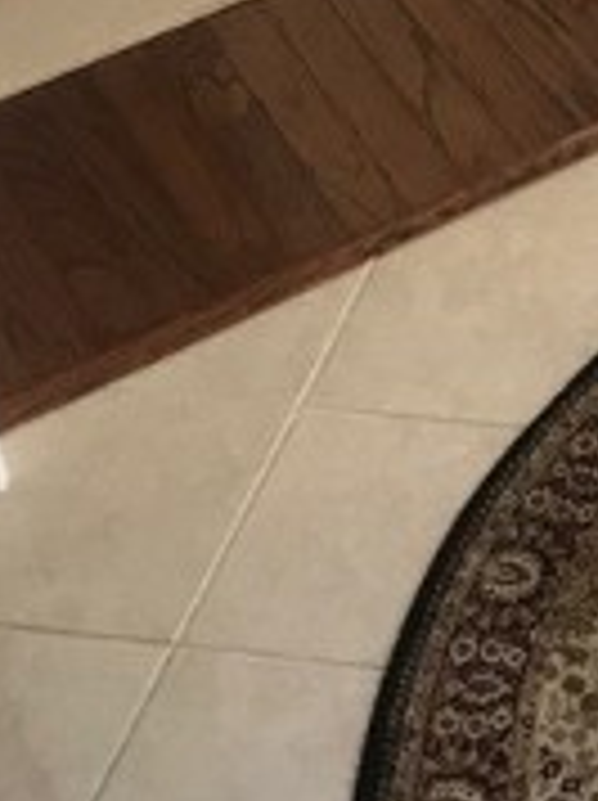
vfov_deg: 15.1
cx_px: 1111
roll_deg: +1.4
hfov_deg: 11.3
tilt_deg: -31.2
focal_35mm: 121
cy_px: -410
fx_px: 2794
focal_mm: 3.99
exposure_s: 1/30
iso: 32
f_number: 1.8
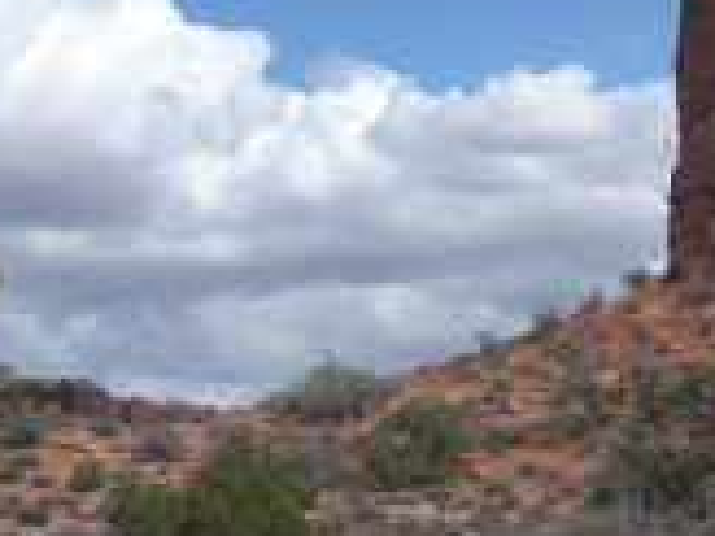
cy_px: 118
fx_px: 2066
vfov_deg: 14.7
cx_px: 881
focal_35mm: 100
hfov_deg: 18.5
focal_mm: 6.3
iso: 64
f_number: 3.5
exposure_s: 1/906
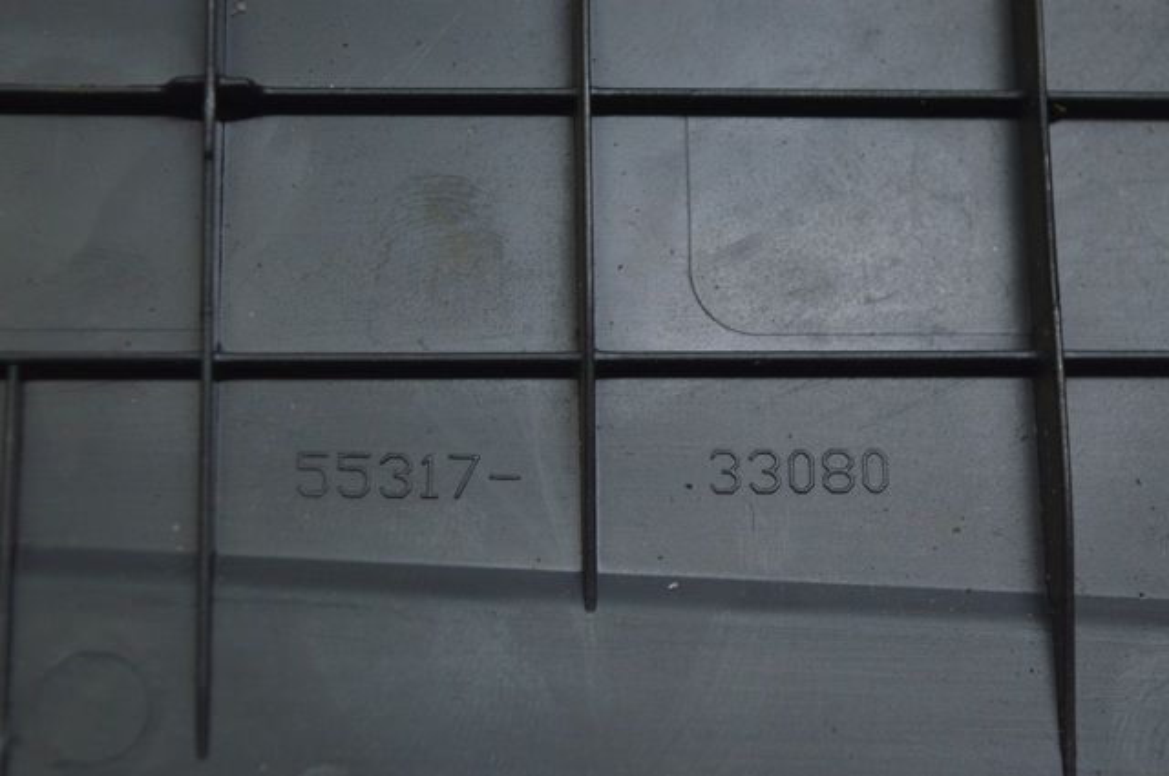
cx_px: 584
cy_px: 388
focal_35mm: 82
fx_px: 2676
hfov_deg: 24.6
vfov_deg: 16.5
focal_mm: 55
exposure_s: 1/50
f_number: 5.6
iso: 400
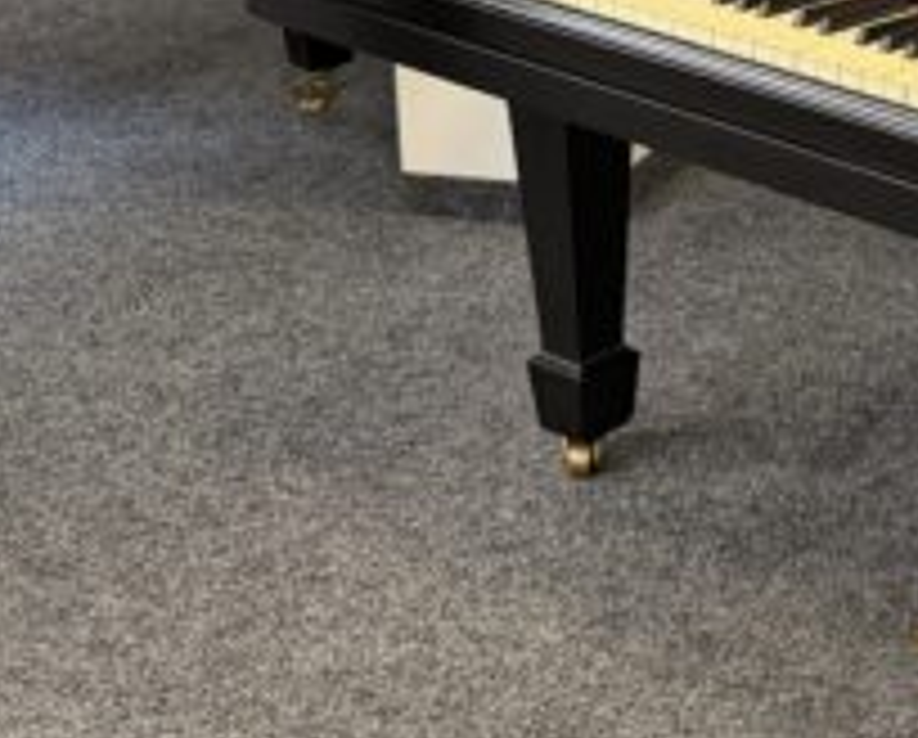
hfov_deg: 20.0
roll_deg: +0.2
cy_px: -225
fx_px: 2395
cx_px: 1174
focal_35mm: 88
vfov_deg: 16.5
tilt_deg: -13.1
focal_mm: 6.76
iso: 200
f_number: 1.78
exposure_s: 1/50
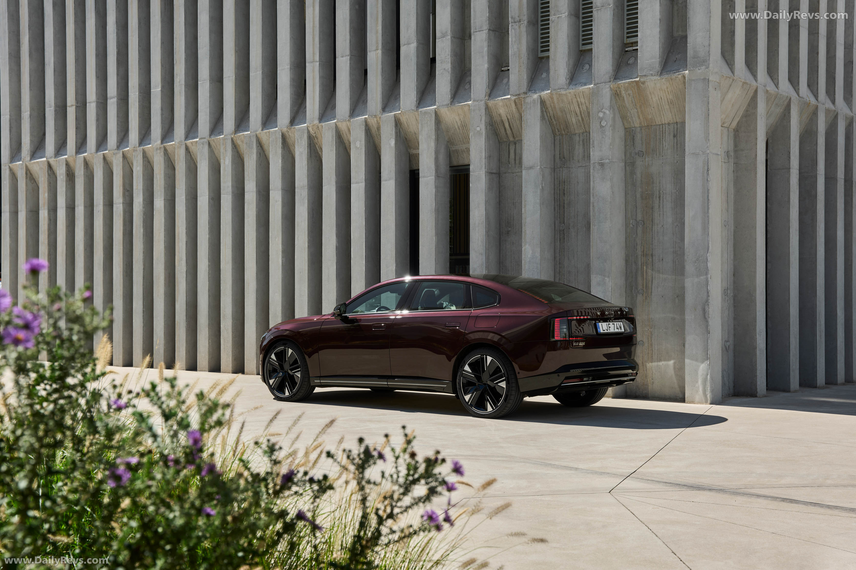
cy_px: 285
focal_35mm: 48
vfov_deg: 28.0
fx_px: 1141
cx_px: 428
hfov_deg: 41.1
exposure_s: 1/320
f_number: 5.6
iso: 100
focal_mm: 48
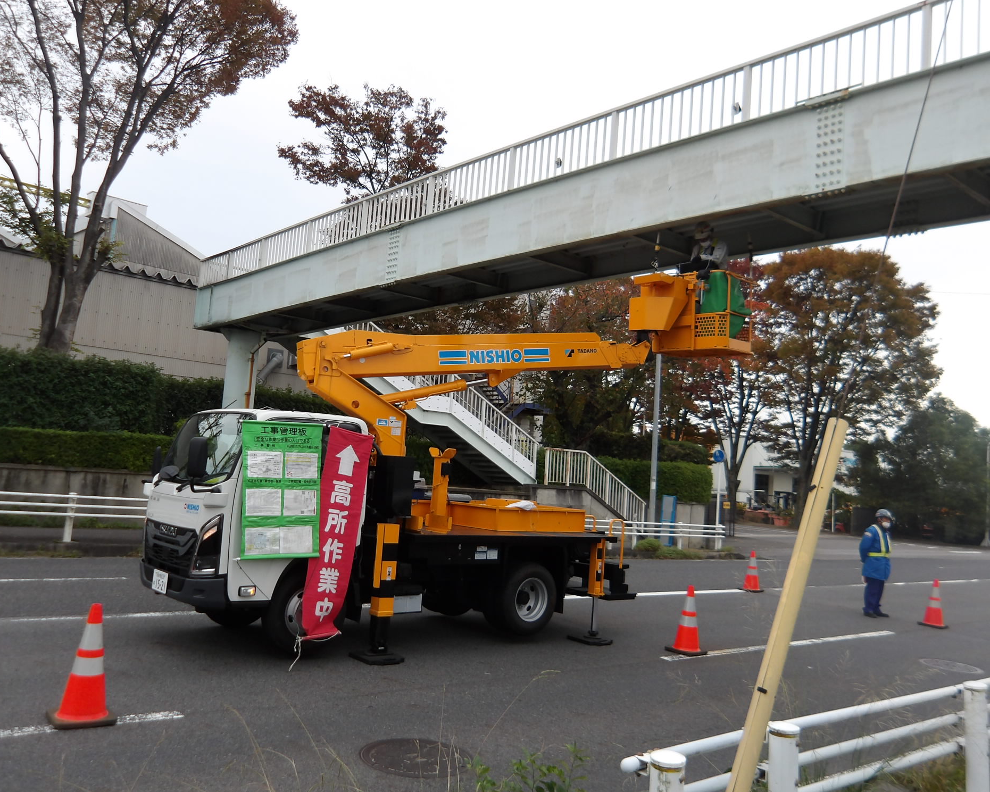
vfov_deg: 50.0
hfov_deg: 60.4
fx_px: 850
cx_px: 513
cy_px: 390
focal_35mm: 29
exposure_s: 1/568
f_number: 3
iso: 100
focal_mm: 4.9
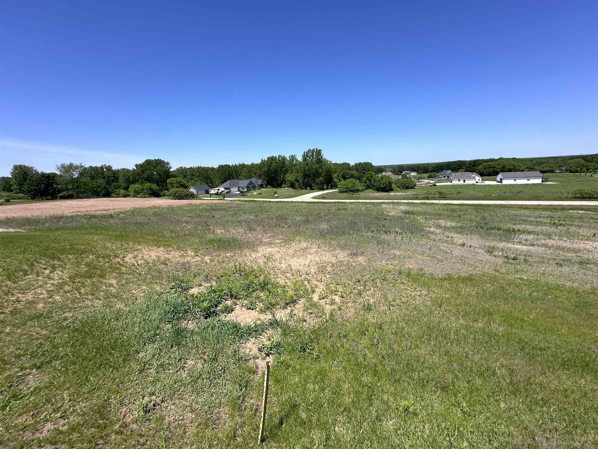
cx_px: 299
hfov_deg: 102.1
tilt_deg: -13.5
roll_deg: +3.3
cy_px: 224
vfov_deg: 85.7
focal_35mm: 14
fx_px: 242
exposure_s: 1/2053
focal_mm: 2.22
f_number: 2.2
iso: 50
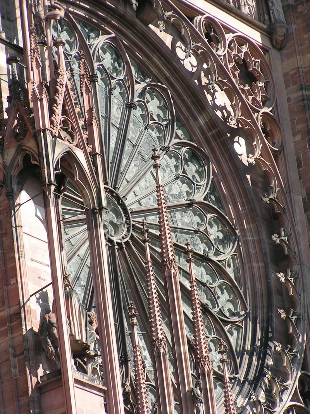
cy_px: 207
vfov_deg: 10.0
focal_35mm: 197
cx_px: 155
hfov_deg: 7.5
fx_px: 2353
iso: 50
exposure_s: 1/250
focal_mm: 30.1
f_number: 4
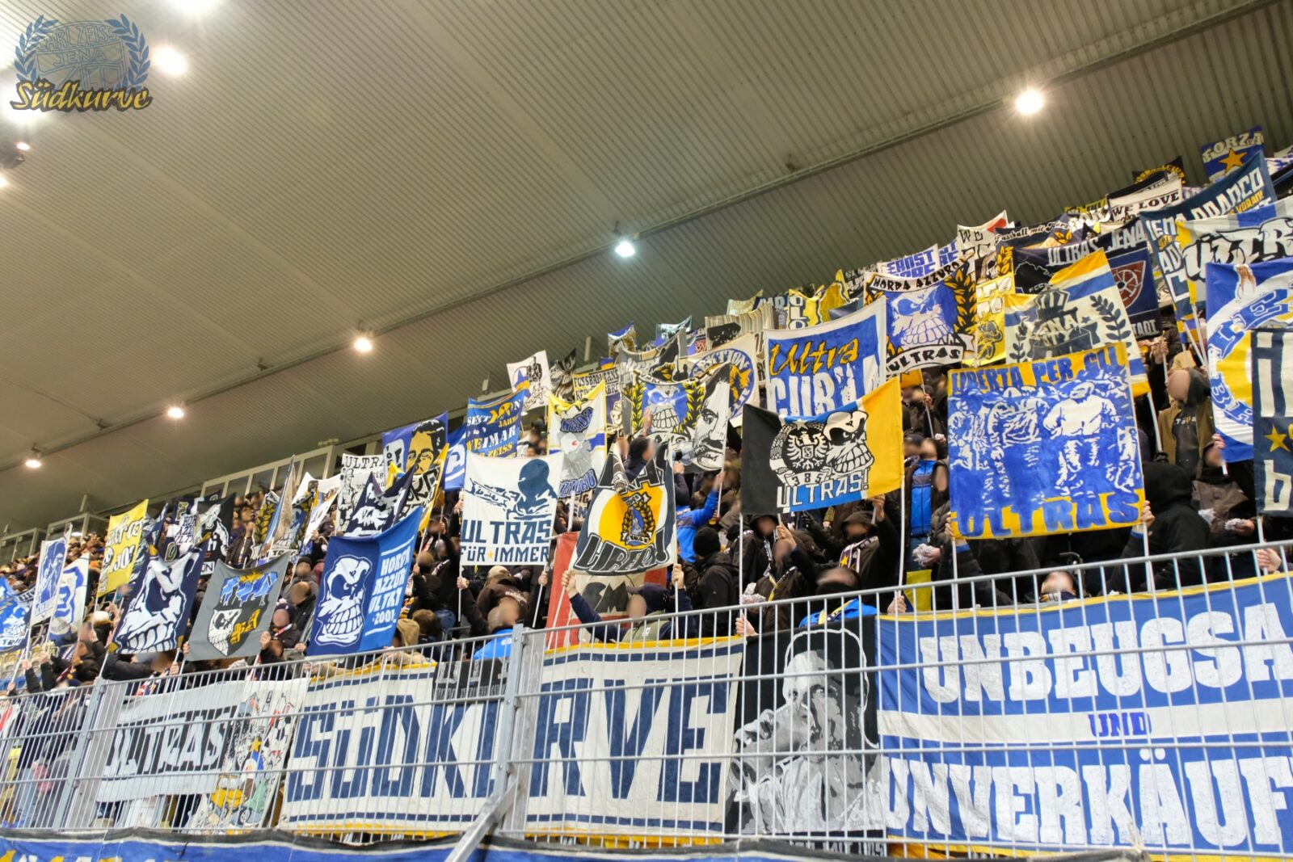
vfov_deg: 47.9
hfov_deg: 67.4
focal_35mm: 27
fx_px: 970
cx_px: 646
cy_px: 431
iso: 4000
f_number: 3.5
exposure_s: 1/60
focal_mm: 18
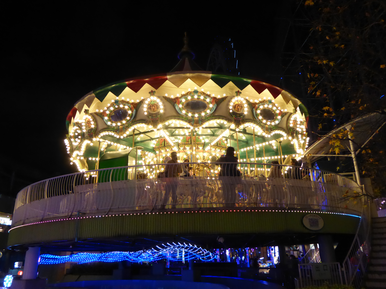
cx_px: 193
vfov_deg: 48.2
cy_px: 144
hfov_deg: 61.7
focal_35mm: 29
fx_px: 323
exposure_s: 1/50
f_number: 3.5
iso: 800
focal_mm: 5
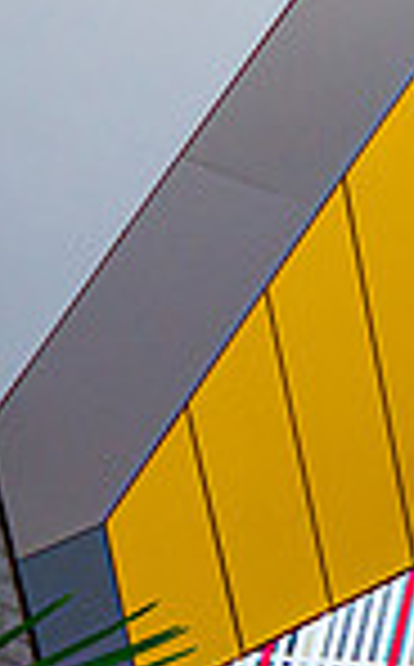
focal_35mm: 96
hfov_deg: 9.8
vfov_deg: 20.2
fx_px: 1740
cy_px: -155
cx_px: 1296
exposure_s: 1/200
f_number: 3.5
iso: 640
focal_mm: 16
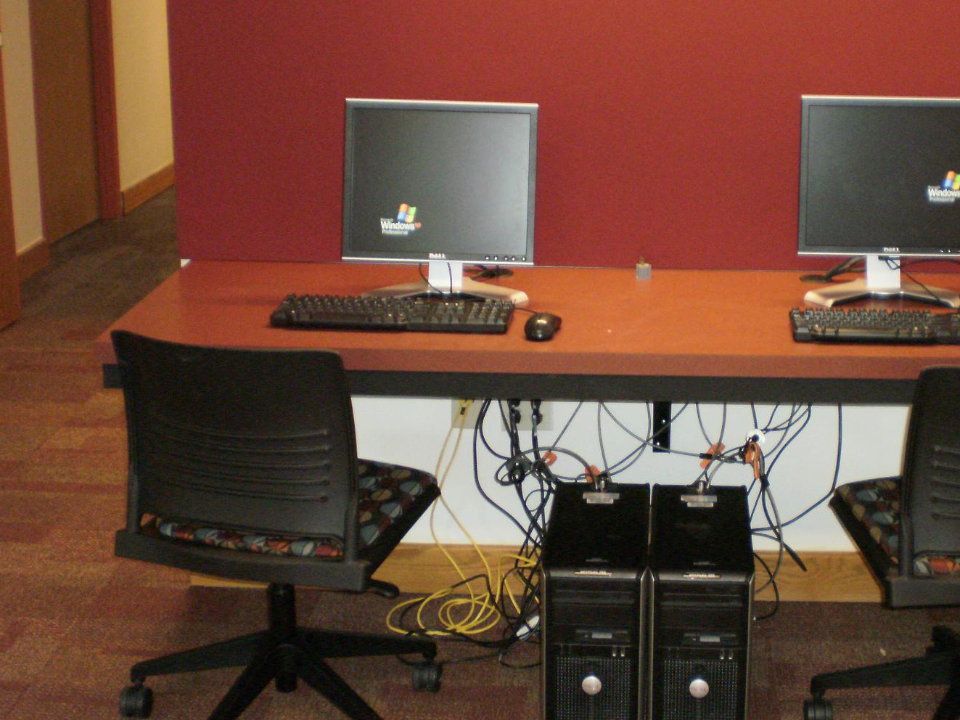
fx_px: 1497
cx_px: 668
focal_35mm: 54
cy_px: 253
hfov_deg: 35.1
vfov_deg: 26.9
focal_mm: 6.3
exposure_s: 1/30
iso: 250
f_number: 3.1
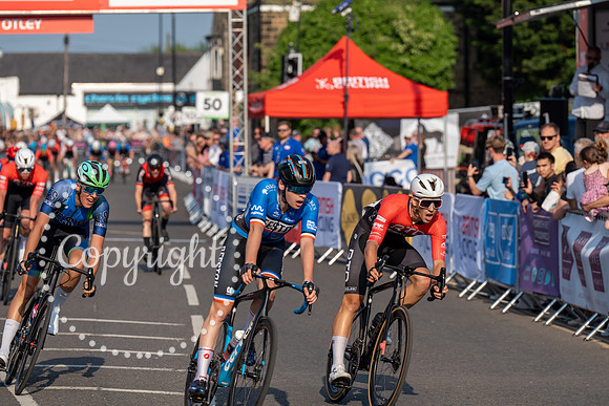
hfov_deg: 11.1
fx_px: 3130
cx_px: 304
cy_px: 203
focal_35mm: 185
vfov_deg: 7.4
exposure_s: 1/1000
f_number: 5
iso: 160
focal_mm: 185
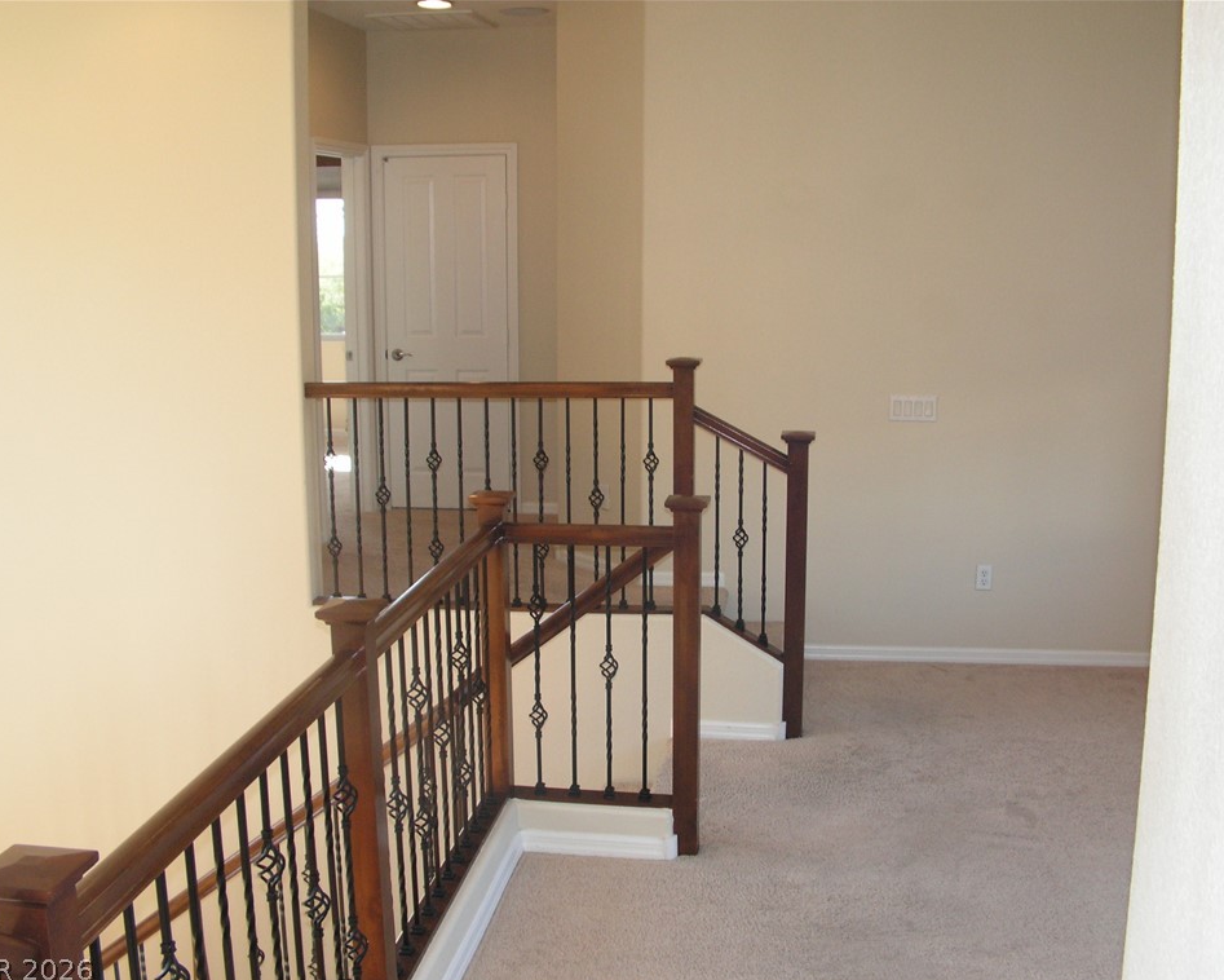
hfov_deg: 47.9
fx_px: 1377
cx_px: 614
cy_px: 495
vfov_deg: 39.2
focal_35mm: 38
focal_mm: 6
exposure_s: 1/40
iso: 64
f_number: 3.2
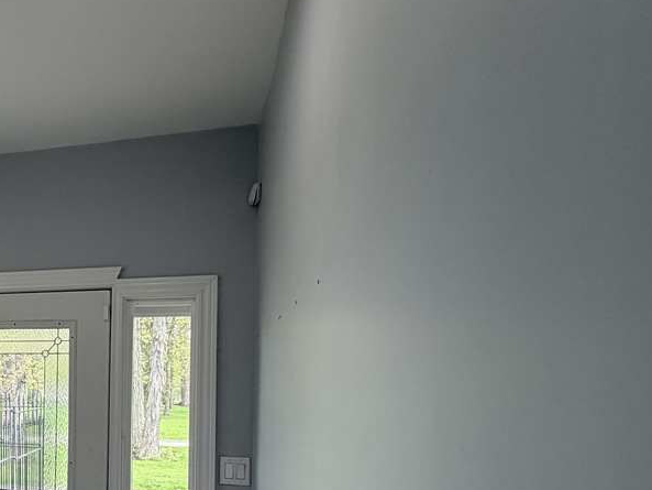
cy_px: 385
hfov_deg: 44.6
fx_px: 641
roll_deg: -0.8
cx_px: -20
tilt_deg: -1.0
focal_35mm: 34
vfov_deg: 40.3
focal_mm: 2.22
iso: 64
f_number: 2.2
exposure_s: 1/120
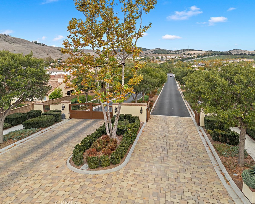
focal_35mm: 26
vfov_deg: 54.9
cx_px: 122
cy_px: 101
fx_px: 196
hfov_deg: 66.0
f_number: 1.7
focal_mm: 6.72
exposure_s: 1/1000
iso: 100
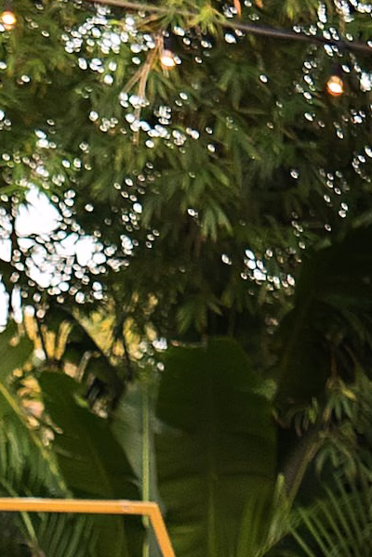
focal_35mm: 465
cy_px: 1088
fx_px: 7207
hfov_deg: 2.9
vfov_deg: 4.4
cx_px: -300
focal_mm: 62
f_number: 4.5
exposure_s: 1/160
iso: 1000
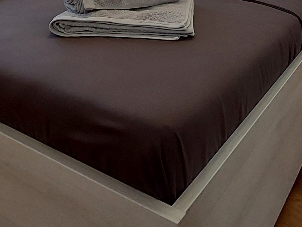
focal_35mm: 40
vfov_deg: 29.1
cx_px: 189
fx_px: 349
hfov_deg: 46.4
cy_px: -69
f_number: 2.2
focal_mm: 1.74
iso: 80
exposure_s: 1/50
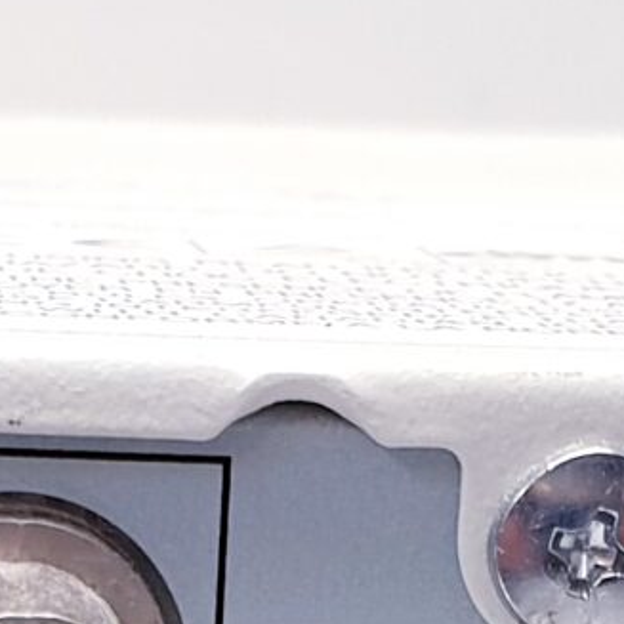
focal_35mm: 180
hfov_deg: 9.7
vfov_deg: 9.2
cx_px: 162
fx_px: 3671
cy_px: 1227
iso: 100
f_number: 2.4
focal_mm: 4.3
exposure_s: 1/50
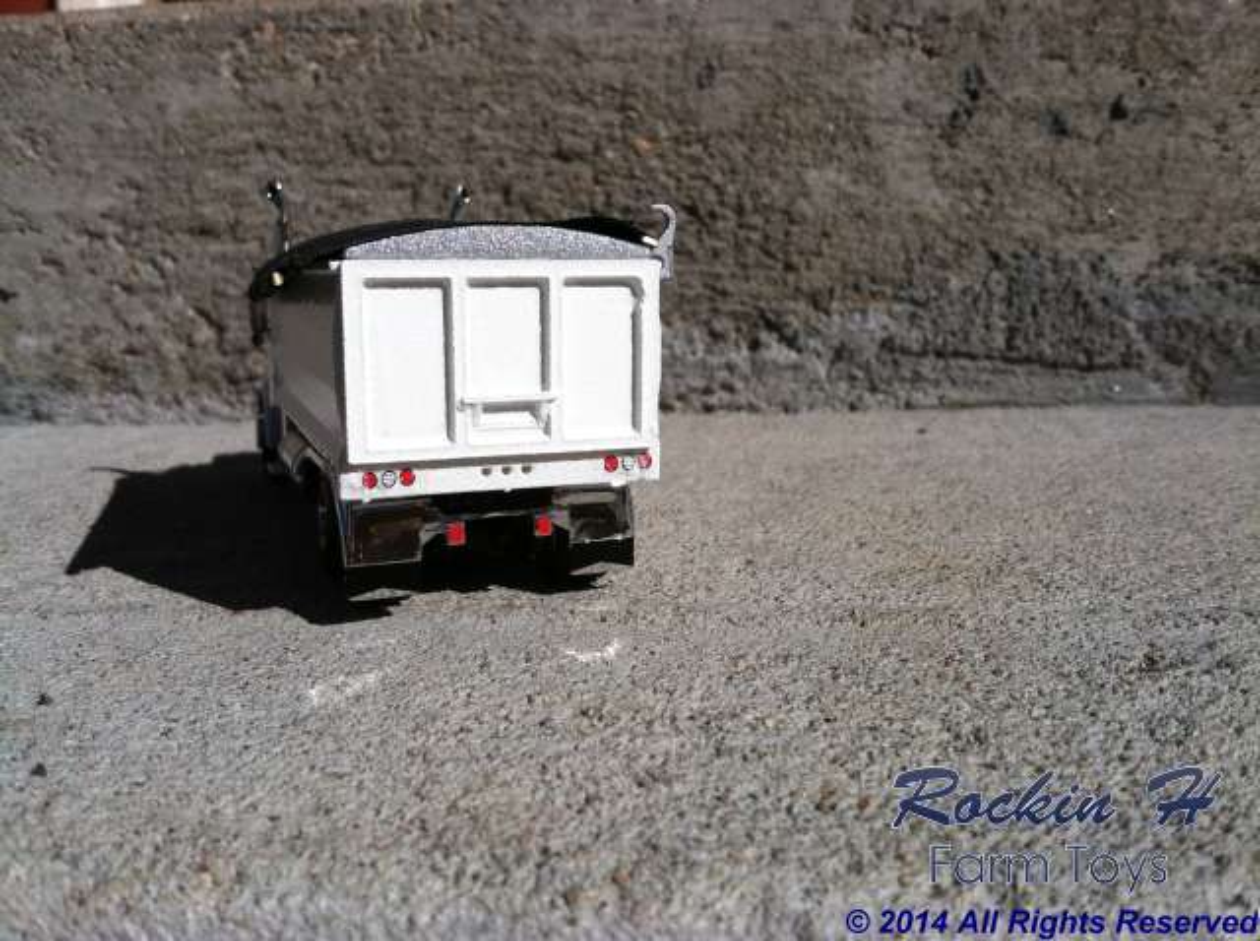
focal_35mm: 35
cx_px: 630
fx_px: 1272
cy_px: 470
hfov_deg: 52.7
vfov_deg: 40.6
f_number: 2.8
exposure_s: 1/3750
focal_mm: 3.85
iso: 80
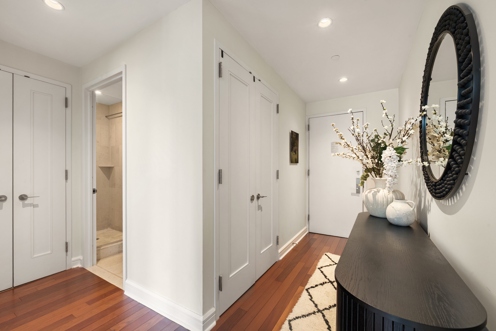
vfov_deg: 77.4
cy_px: 166
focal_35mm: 15
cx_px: 248
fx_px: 207
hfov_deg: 100.4
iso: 400
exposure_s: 1
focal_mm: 15
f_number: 11
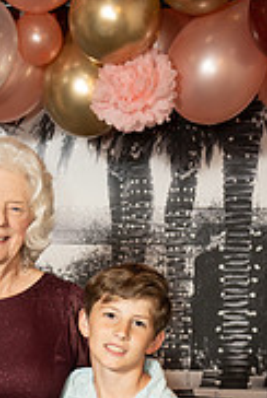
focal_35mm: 109
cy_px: 488
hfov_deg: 12.4
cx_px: -9
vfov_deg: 17.8
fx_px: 1208
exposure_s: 1/160
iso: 1000
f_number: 2.8
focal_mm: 44.2
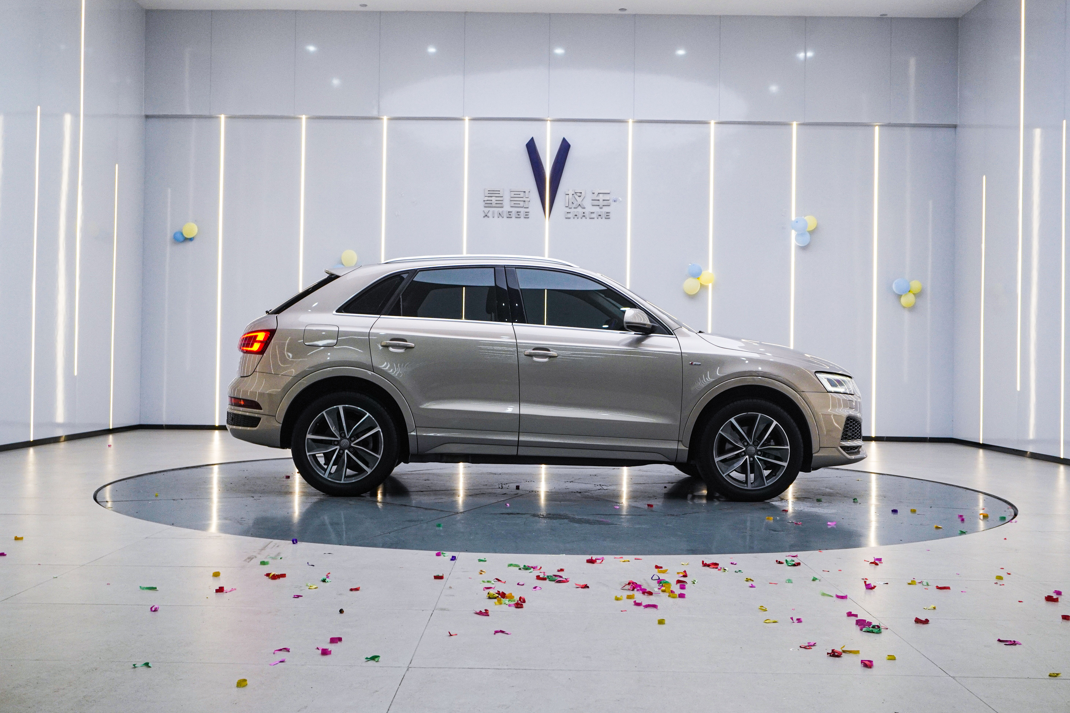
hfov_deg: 50.1
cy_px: 351
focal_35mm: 39
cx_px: 537
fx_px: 1145
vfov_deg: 34.6
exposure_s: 1/80
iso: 800
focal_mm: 25
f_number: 6.3
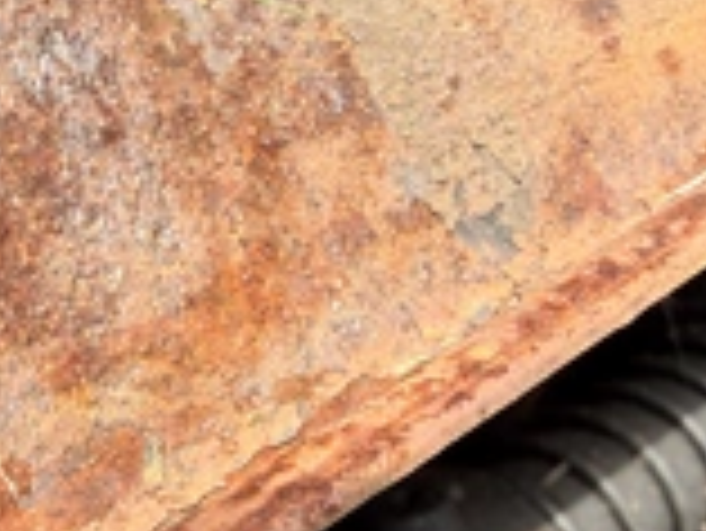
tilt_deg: -45.6
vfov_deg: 22.3
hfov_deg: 31.6
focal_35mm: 61
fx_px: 1245
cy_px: 626
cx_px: 378
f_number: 2.2
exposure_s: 1/232
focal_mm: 2.22
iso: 40
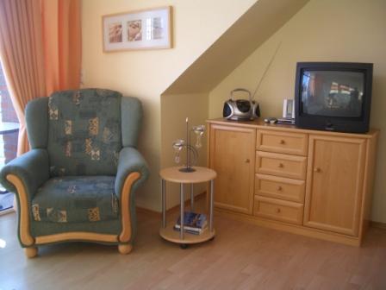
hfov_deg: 52.6
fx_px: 390
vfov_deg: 40.7
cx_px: 193
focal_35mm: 35
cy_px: 145
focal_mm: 5.8
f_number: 2.6
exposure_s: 1/125
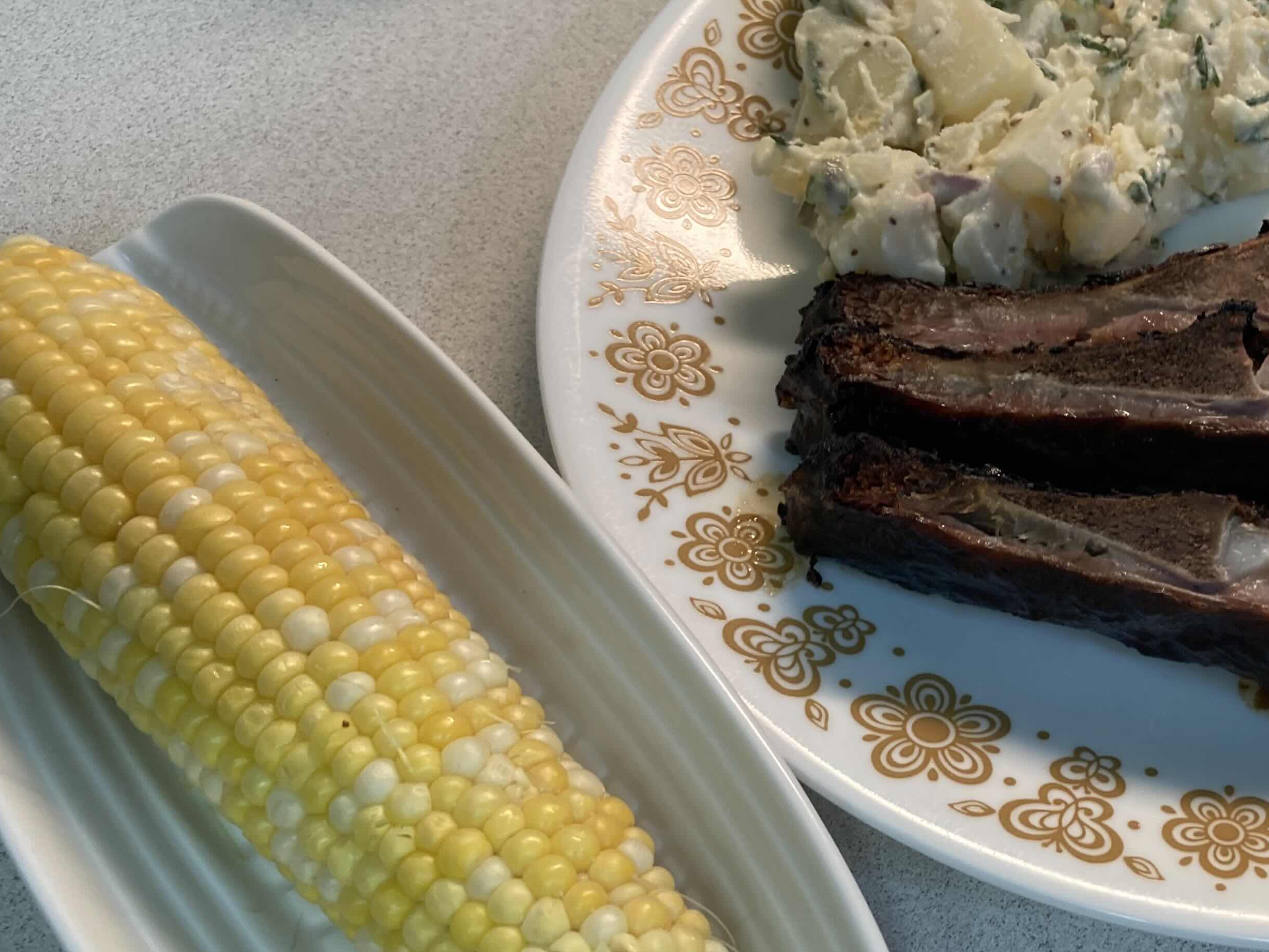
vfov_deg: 31.5
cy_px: 533
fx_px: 1686
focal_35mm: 46
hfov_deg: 39.5
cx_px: 1028
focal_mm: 3.99
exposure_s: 1/60
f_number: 1.8
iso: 50
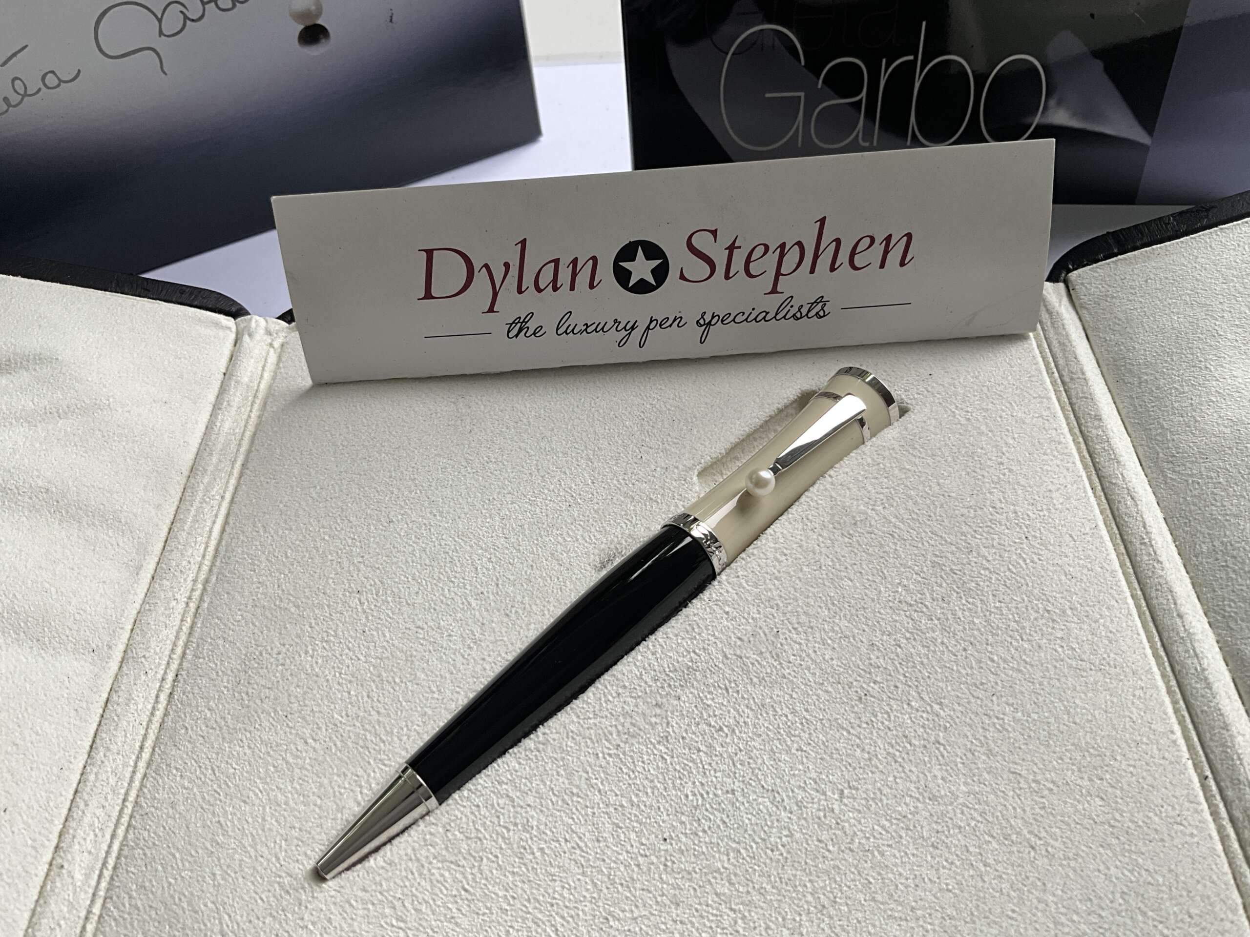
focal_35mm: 29
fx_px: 1047
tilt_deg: -49.1
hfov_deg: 61.7
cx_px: 625
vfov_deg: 48.2
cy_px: 468
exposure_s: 1/122
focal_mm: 3
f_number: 1.8
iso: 40
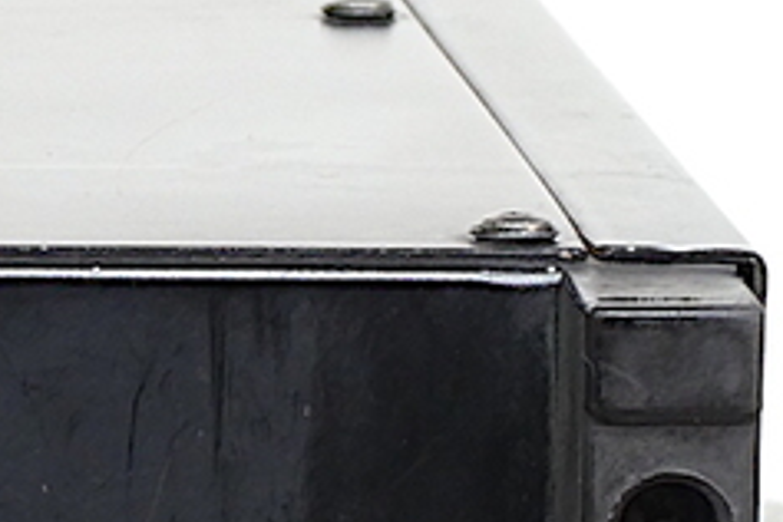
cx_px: -671
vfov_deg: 2.6
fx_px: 11353
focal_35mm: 522
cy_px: 621
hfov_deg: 3.9
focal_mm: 22.3
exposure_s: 1/3.2
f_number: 5.2
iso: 200
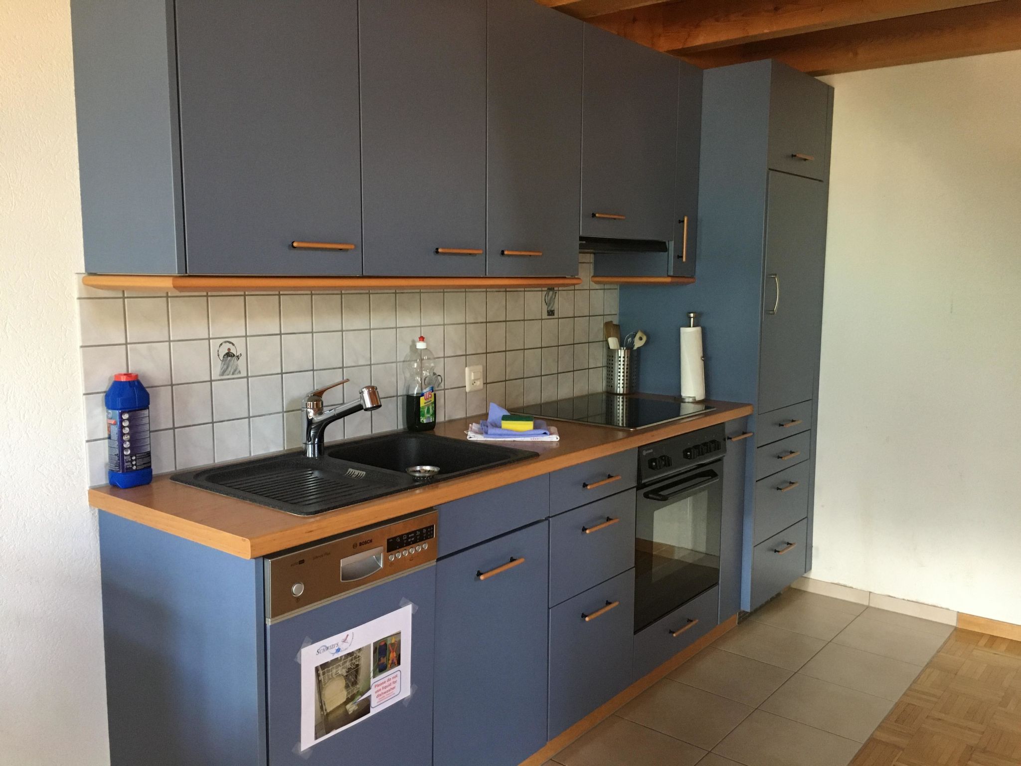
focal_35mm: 29
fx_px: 855
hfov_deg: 61.7
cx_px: 510
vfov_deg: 48.2
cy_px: 383
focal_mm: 4.15
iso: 200
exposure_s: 1/25
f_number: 2.2
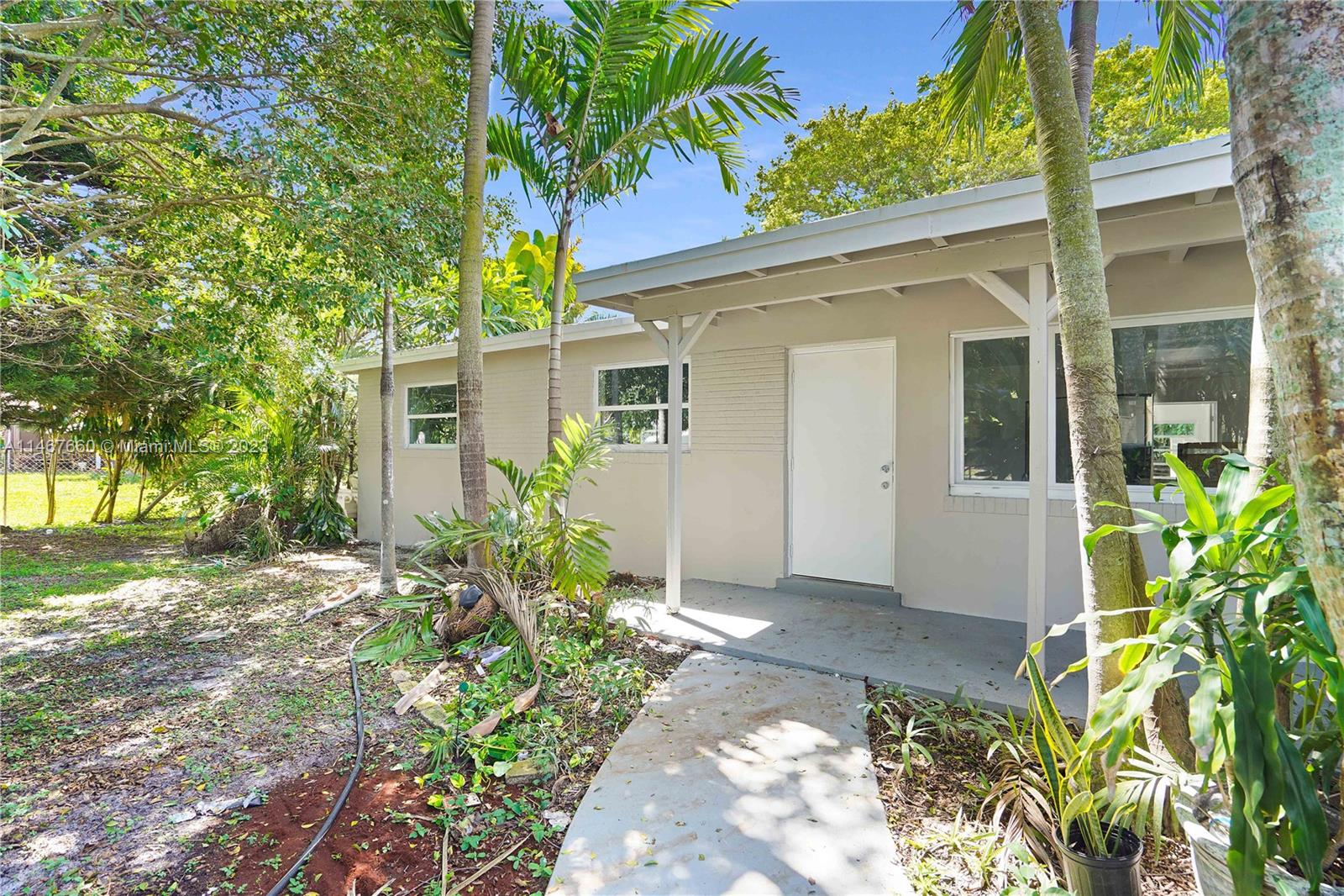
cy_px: 448
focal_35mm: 16
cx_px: 672
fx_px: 597
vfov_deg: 73.7
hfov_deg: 96.7
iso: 200
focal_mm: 16
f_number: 5
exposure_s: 1/200
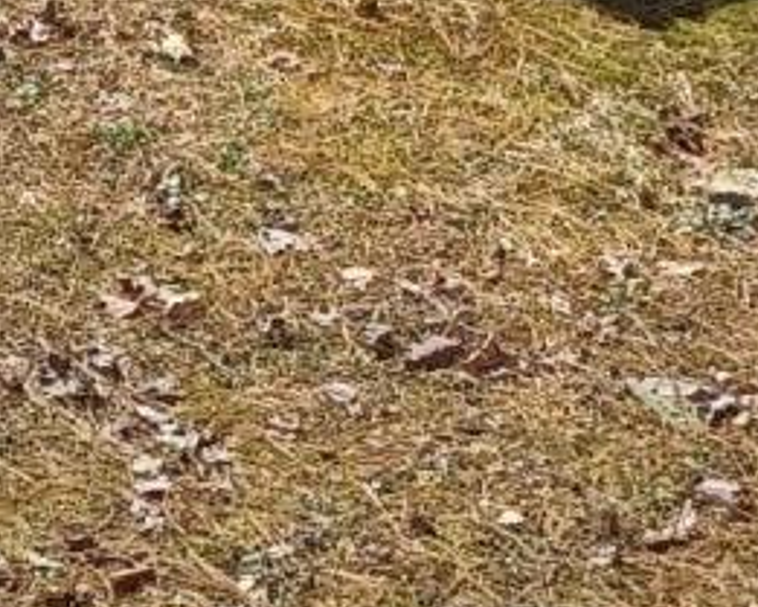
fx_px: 4197
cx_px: -494
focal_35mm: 187
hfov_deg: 9.9
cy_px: -1319
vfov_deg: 7.2
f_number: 1.8
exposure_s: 1/272
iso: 32
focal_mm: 4.6
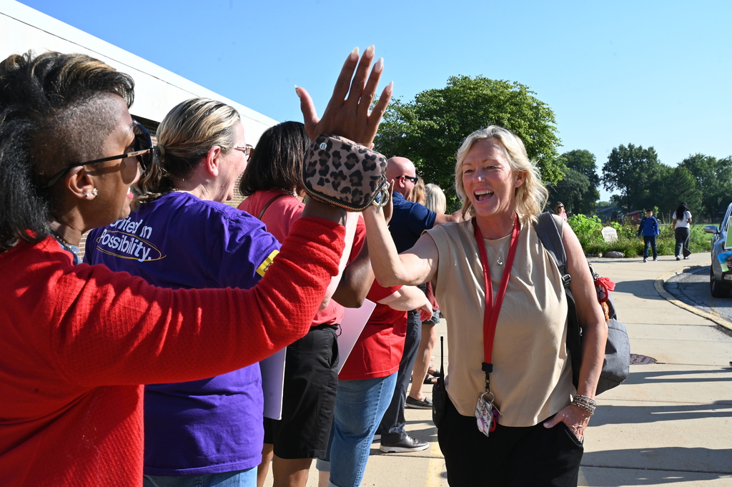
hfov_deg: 53.2
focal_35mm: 36
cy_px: 244
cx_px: 366
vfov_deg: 36.8
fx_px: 731
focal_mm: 36
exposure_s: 1/640
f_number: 13
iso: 800
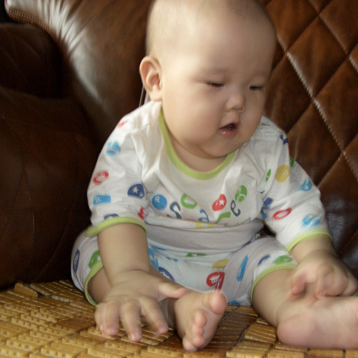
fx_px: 468
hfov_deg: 41.8
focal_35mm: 40
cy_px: 175
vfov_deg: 41.9
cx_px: 167
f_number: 2.8
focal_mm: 7.1
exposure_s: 1/60
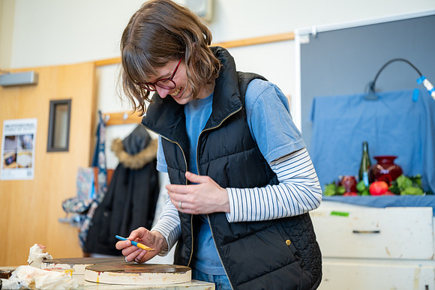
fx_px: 496
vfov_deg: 32.6
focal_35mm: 41
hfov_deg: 47.4
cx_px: 218
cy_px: 145
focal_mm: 41
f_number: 2.8
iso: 320
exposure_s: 1/100
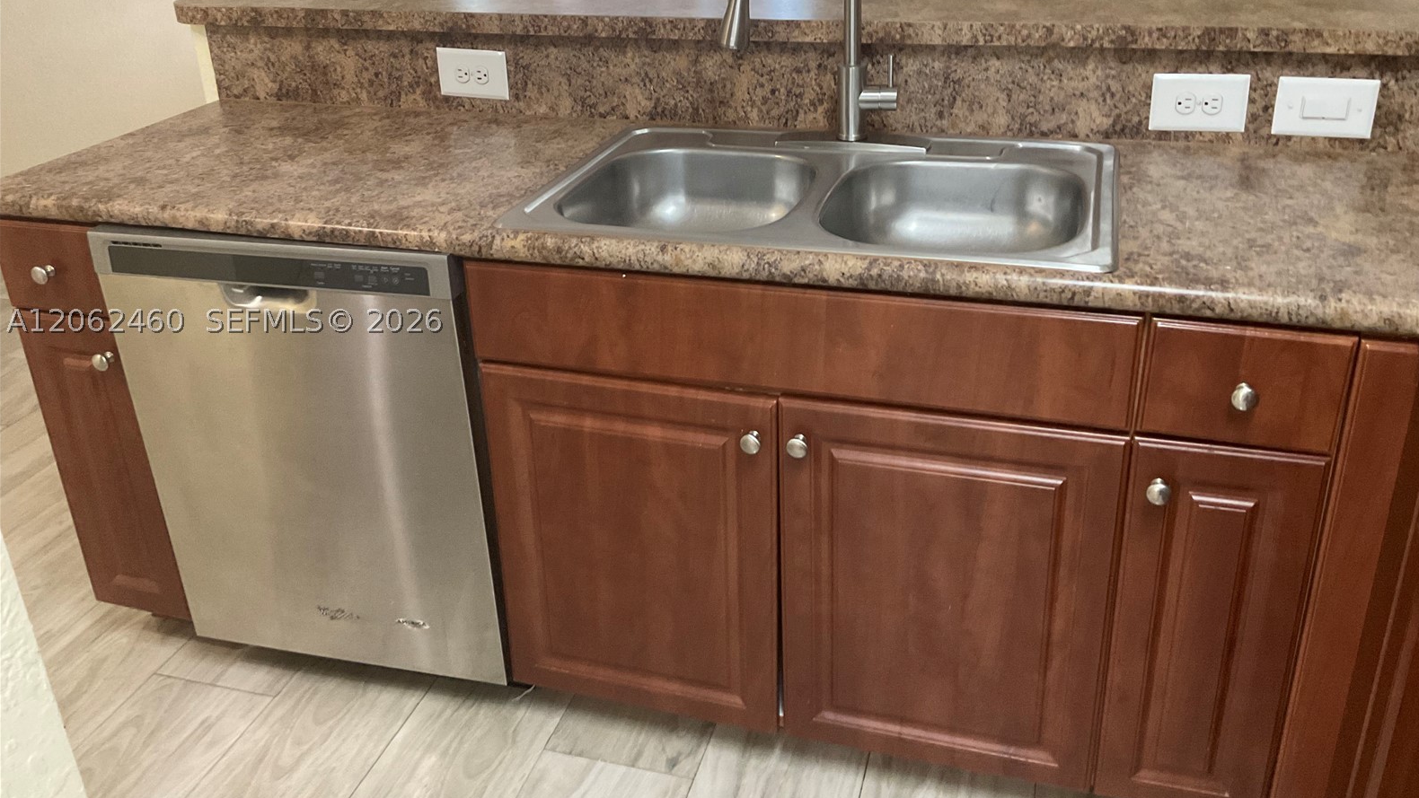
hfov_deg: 61.0
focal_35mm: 32
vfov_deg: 36.6
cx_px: 718
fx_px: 1204
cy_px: 320
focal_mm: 3
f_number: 1.8
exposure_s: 1/60
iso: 250
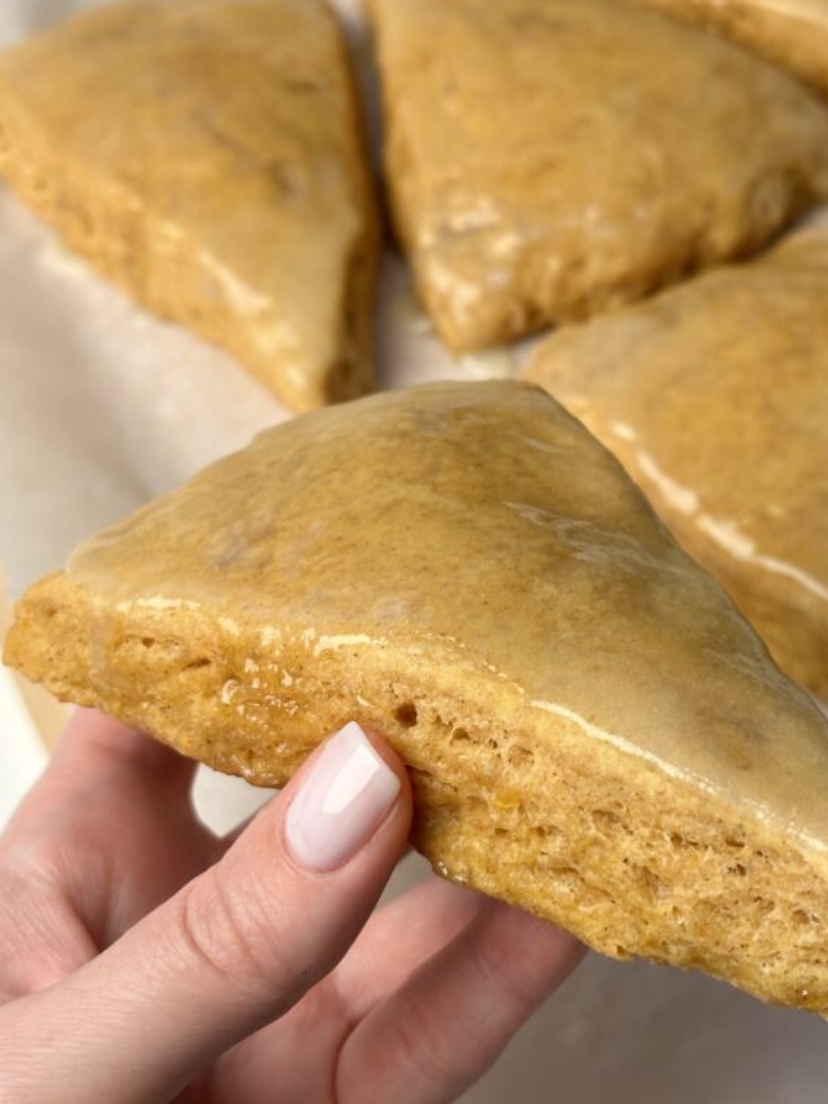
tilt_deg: -52.5
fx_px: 2073
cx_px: 551
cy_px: 546
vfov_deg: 29.8
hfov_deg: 22.5
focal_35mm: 65
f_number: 1.78
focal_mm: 6.86
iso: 64
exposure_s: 1/355
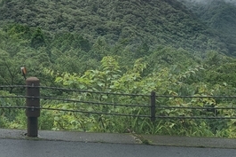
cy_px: -1
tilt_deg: +1.4
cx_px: 19
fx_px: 400
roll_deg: +1.9
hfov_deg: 31.2
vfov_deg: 21.4
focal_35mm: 61
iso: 25
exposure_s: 1/822
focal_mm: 4.25
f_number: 1.8
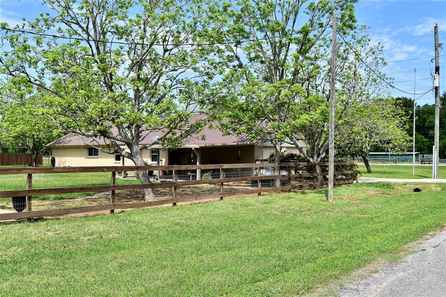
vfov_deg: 38.3
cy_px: 148
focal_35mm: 34
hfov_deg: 55.1
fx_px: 427
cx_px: 223
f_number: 11
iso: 400
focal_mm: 23
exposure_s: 1/400
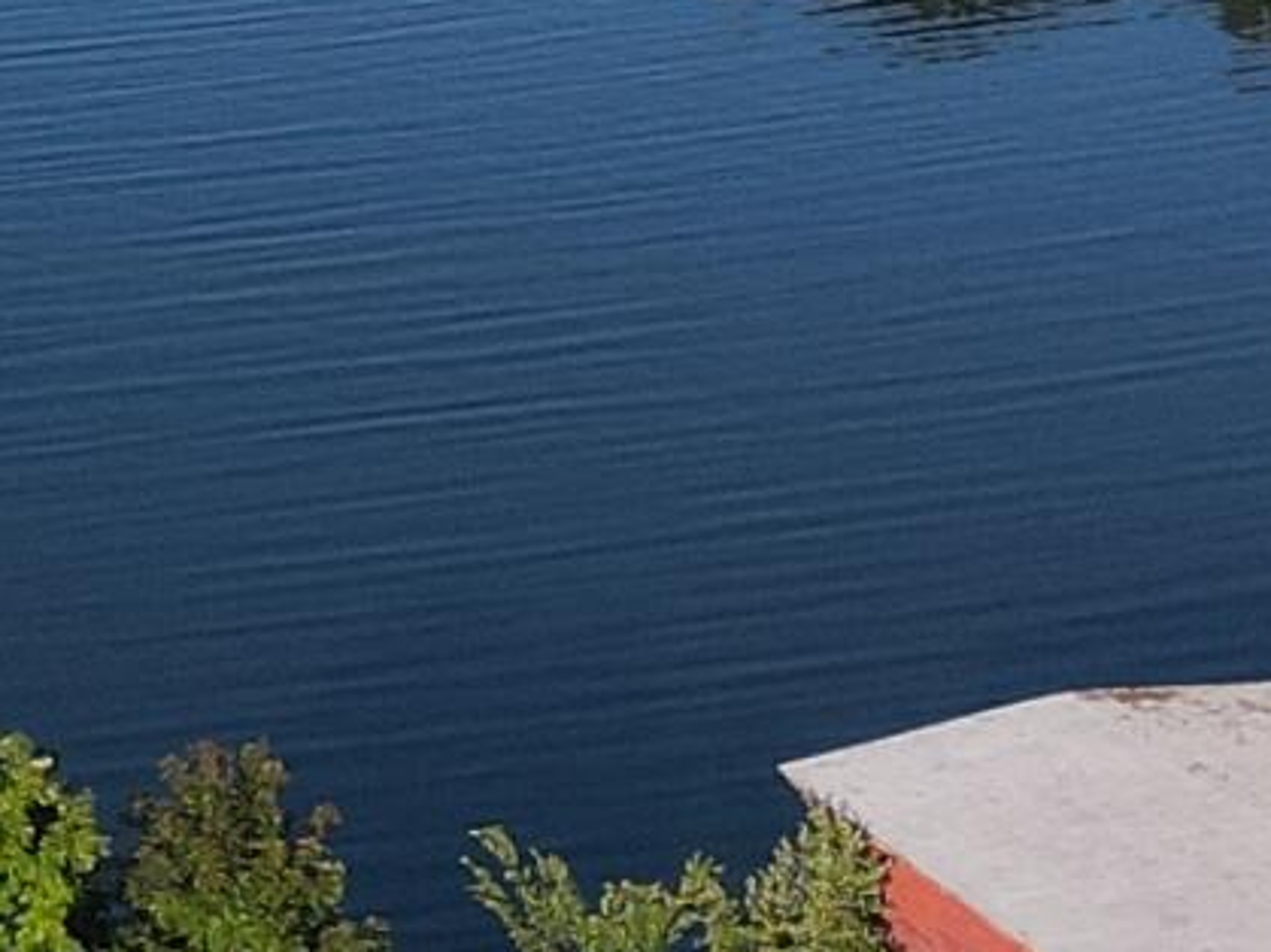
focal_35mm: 172
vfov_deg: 8.5
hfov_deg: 11.3
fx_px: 6314
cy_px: -197
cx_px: -115
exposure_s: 1/640
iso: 110
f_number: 2.8
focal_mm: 4.5
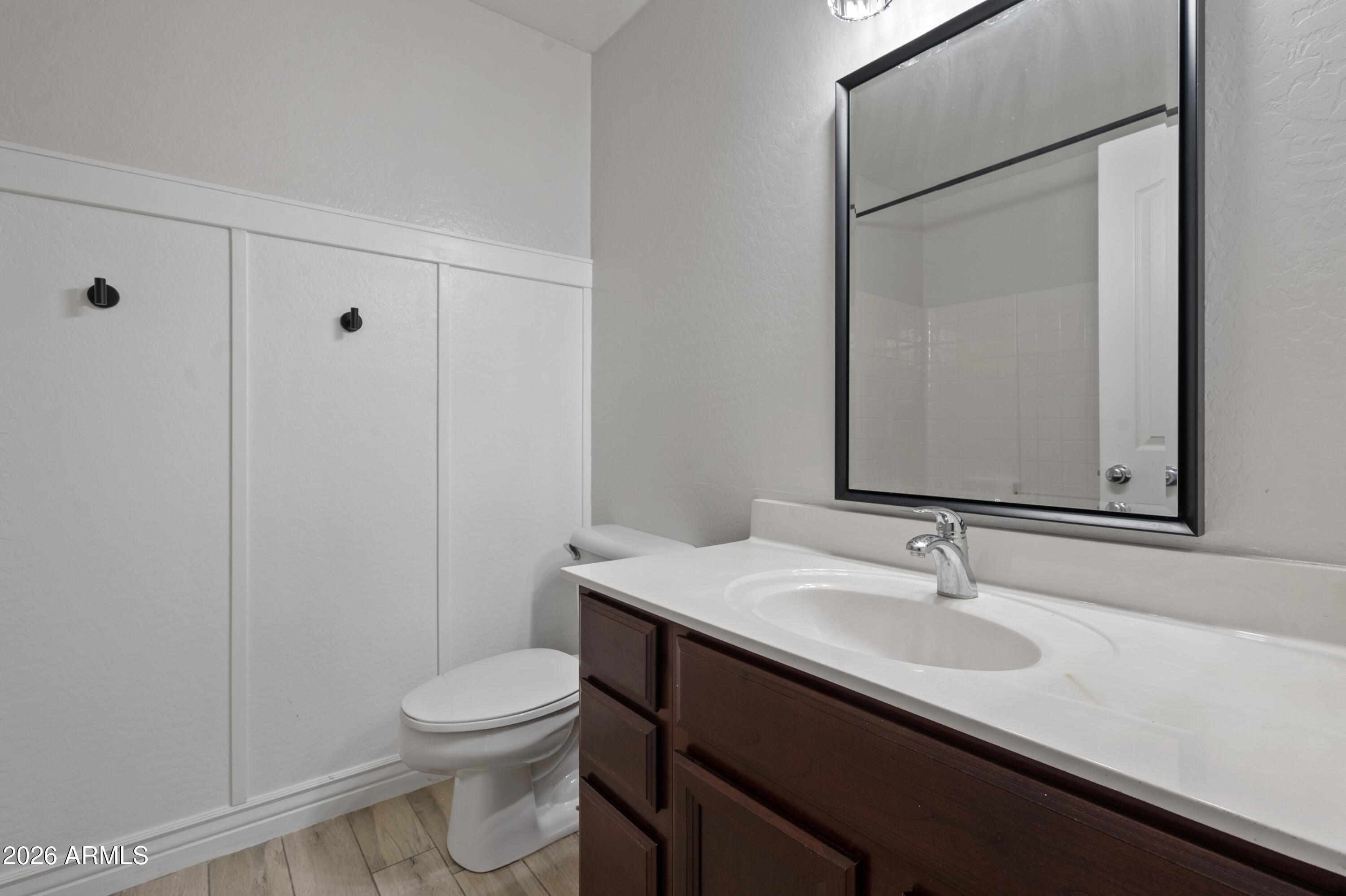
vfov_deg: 73.7
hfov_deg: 96.8
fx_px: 598
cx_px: 673
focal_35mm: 16
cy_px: 448
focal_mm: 16
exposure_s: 1/6
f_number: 8
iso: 500
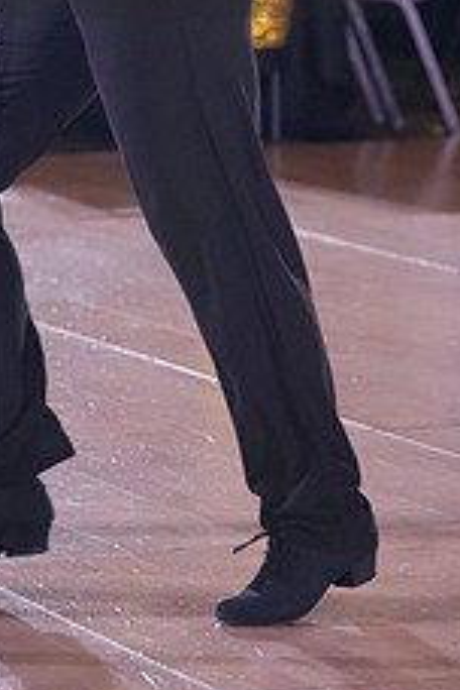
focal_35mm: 275
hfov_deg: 5.0
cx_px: -14
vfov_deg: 7.4
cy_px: -82
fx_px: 5270
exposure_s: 1/500
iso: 2000
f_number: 4
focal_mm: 108
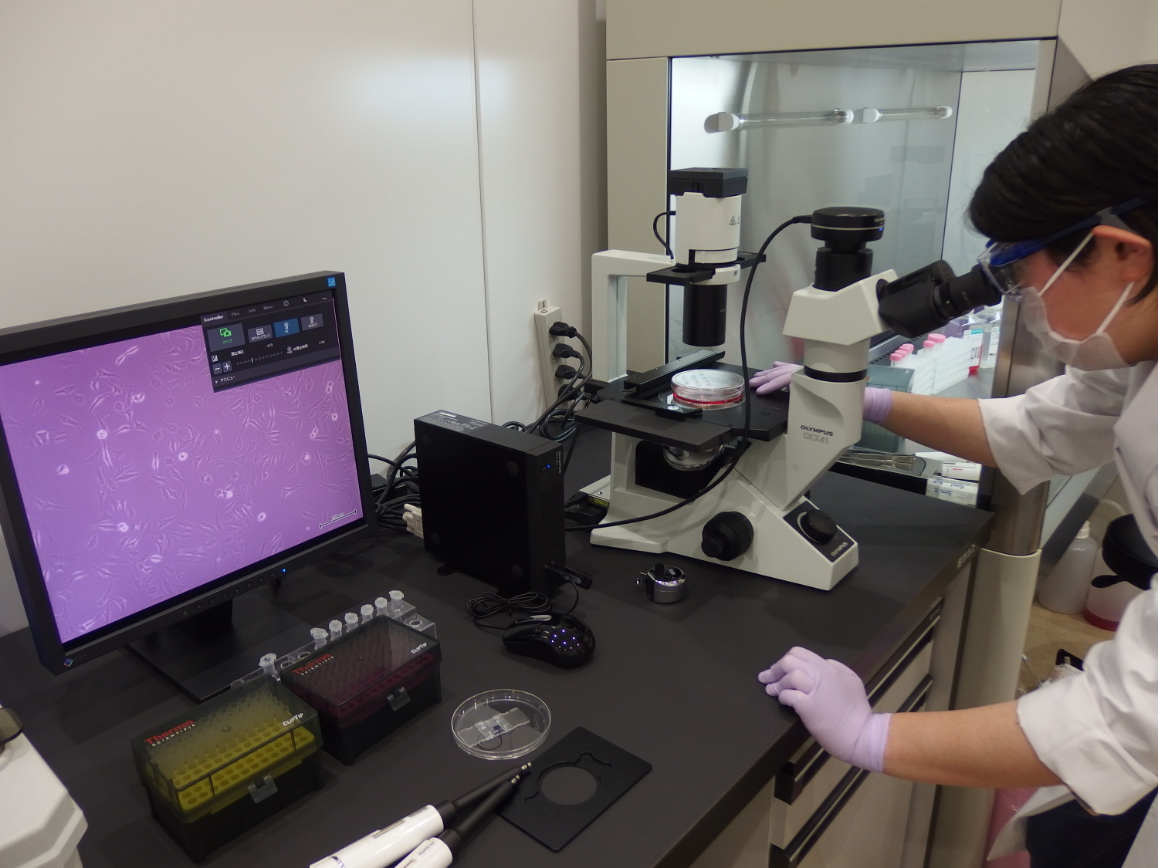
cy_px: 434
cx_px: 579
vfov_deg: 53.1
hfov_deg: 67.3
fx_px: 870
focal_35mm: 26
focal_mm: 4.7
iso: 100
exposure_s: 1/80
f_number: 2.2
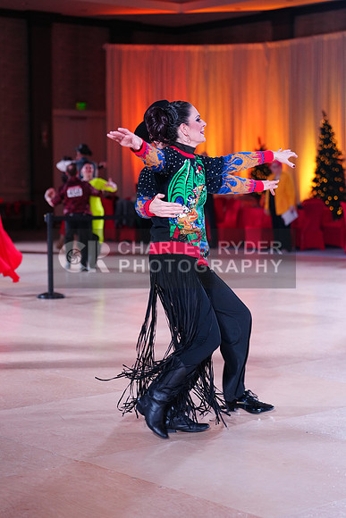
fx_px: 1081
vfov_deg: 27.0
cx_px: 173
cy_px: 259
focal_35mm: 75
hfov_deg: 18.2
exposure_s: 1/500
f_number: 2.8
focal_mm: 75
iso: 2000
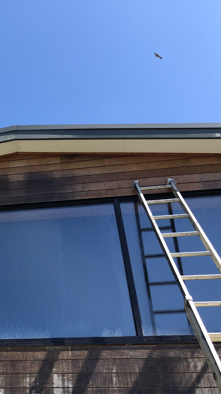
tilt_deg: +39.5
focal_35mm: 43
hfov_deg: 25.9
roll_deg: -2.0
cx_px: -14
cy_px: 200
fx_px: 448
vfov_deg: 47.4
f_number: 1.8
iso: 20
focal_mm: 3.99
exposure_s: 1/631
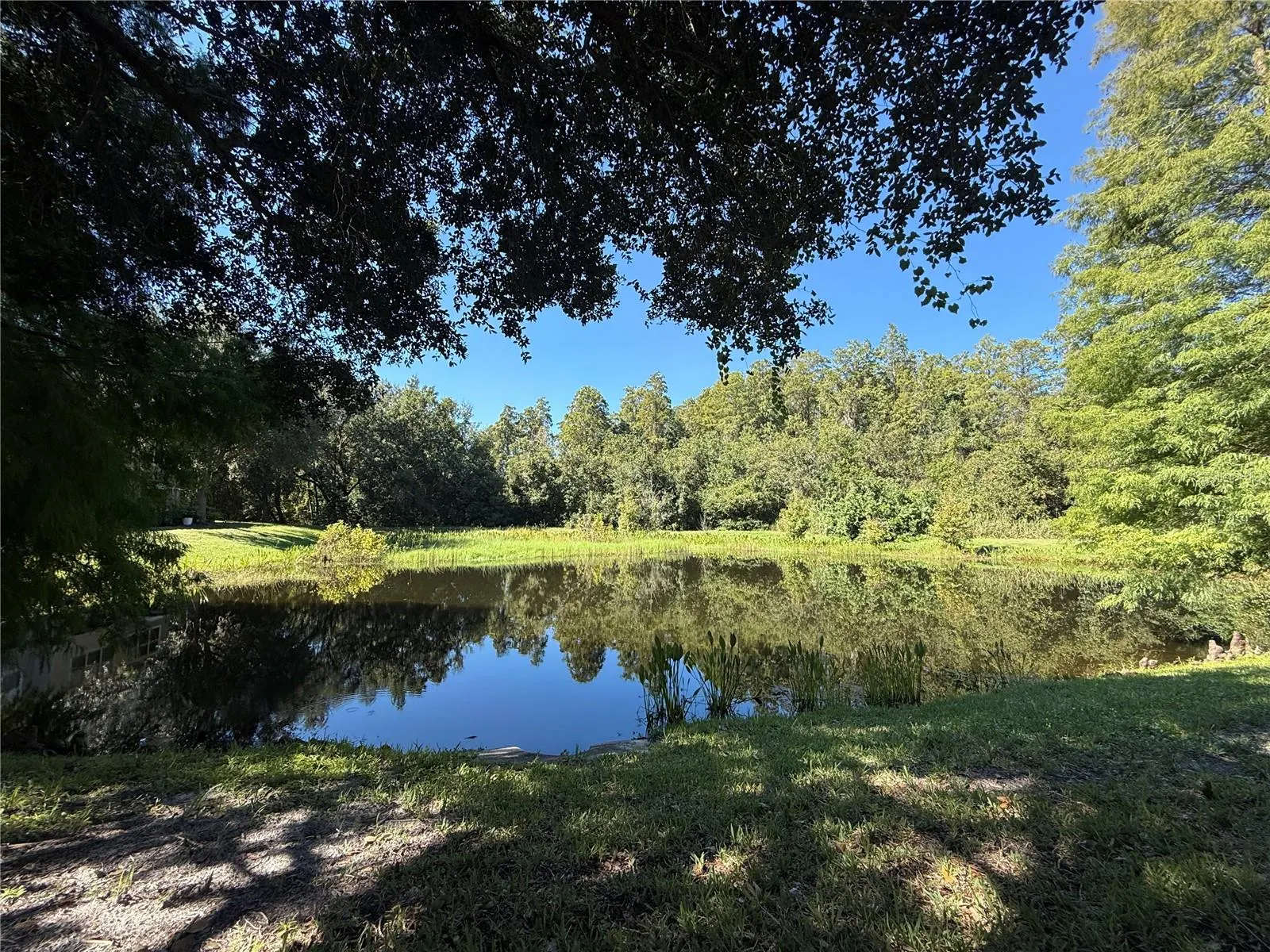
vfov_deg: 85.7
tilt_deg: +3.8
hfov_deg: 102.1
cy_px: 476
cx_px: 635
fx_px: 514
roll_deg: -1.5
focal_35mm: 14
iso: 50
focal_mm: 2.22
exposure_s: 1/579
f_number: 2.2
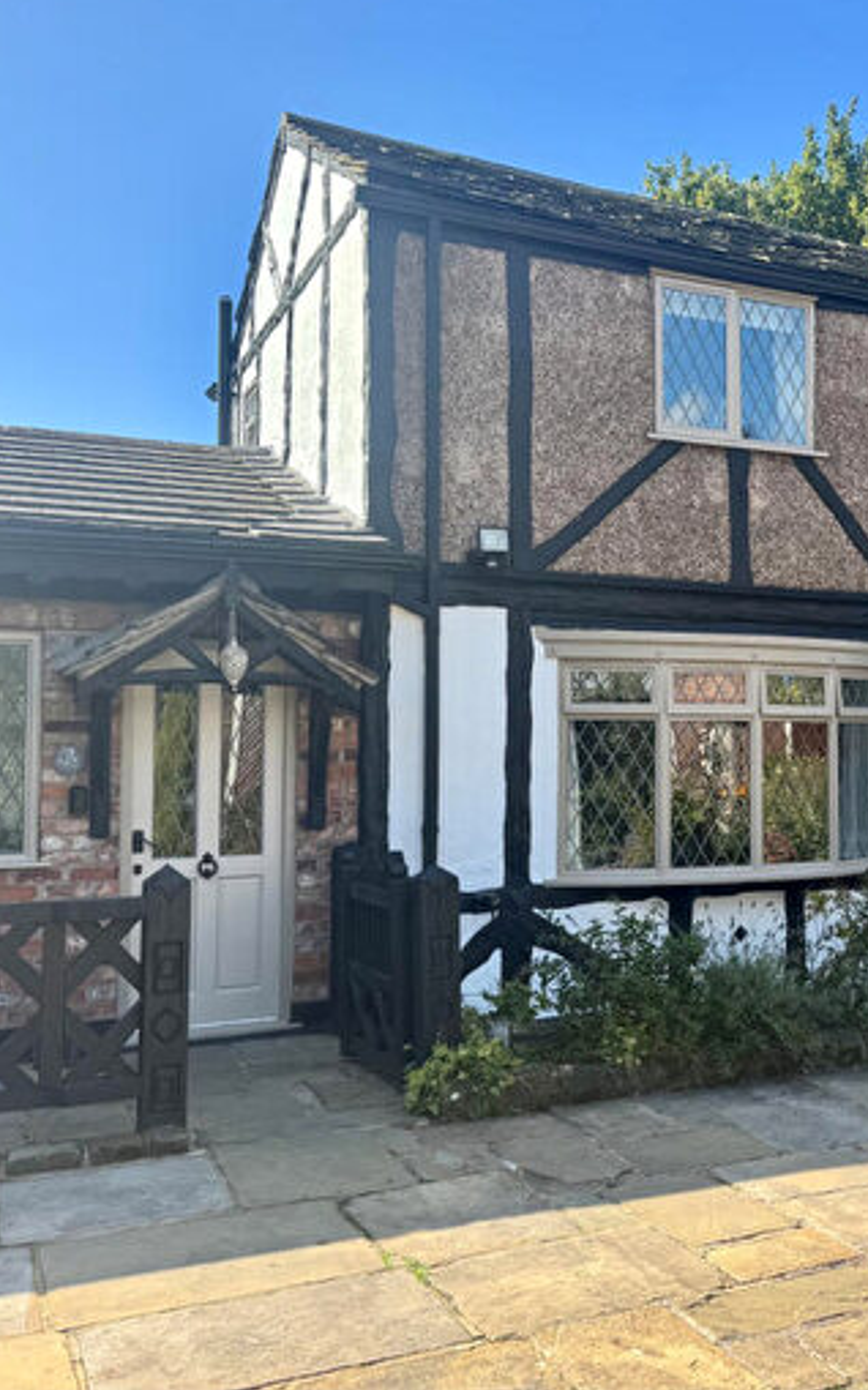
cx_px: 704
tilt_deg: +2.3
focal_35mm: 35
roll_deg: +0.9
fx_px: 1325
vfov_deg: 55.3
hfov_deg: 35.0
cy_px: 676
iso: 80
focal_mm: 6.76
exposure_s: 1/1678
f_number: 1.78
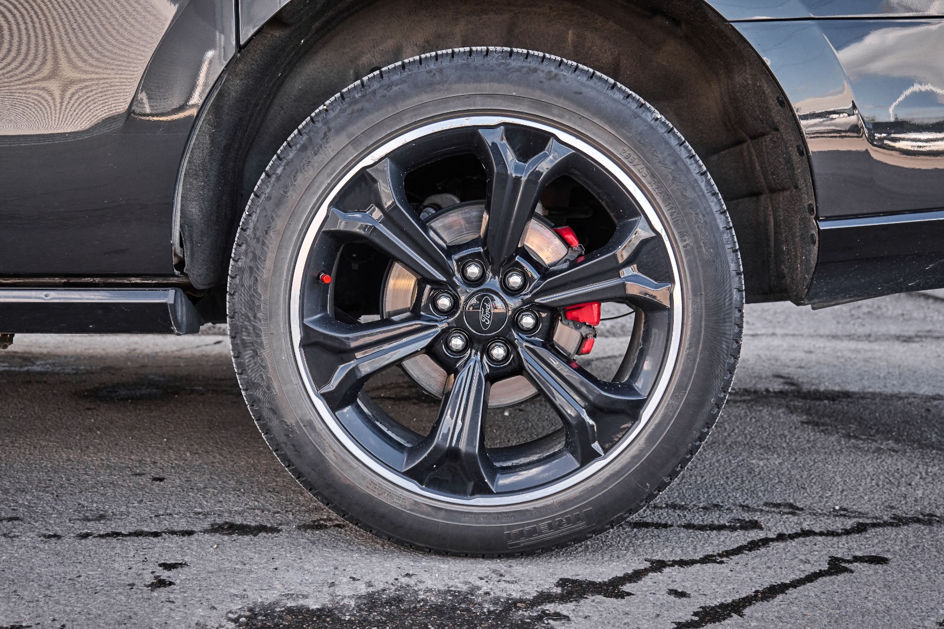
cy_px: 314
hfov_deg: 55.8
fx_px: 891
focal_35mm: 34
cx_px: 472
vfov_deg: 38.9
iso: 1250
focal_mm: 34
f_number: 4.4
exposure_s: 1/640
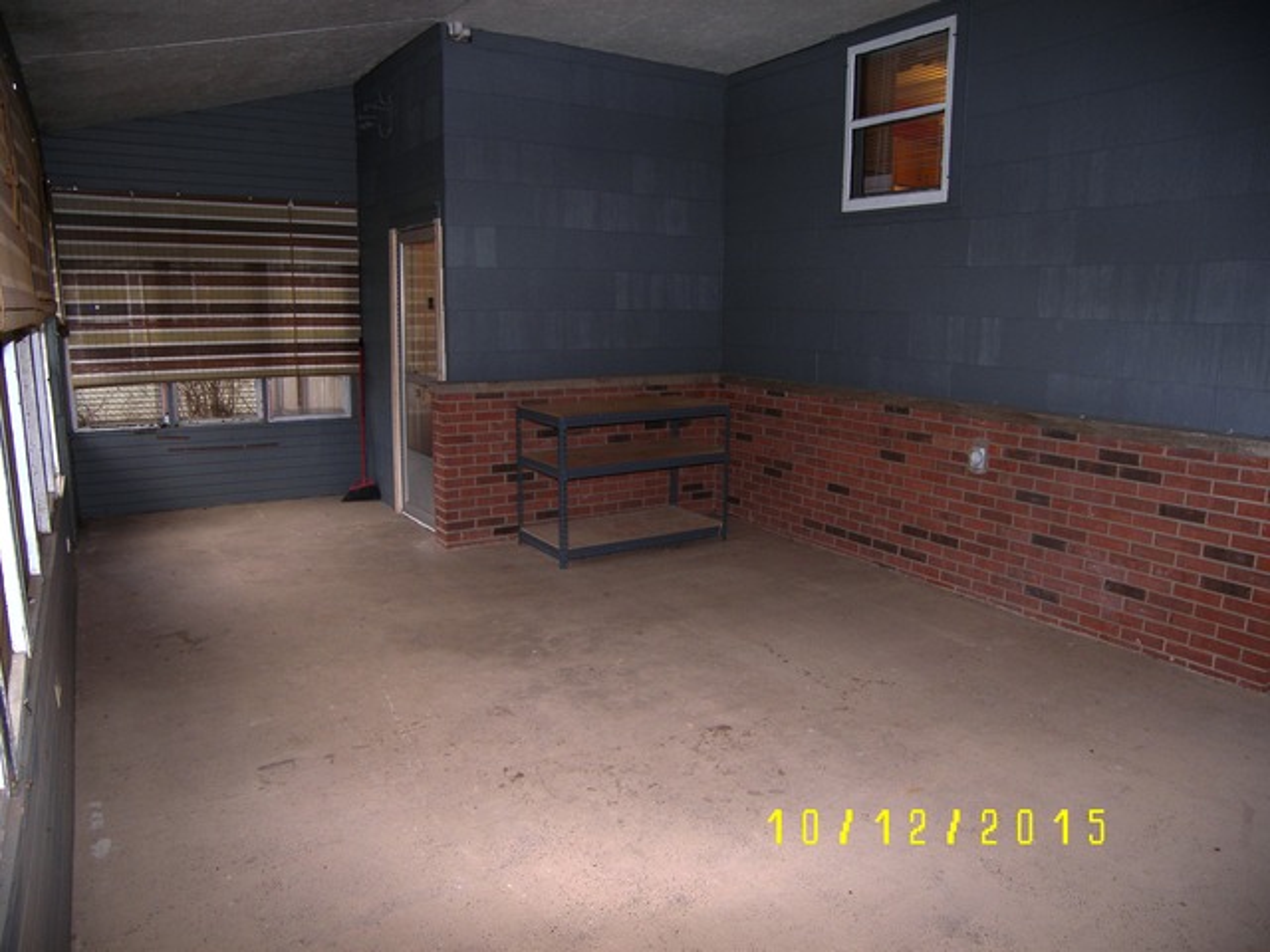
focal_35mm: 24
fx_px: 881
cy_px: 476
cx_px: 635
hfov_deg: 71.6
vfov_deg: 56.8
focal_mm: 5
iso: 50
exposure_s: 1/30
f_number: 2.8
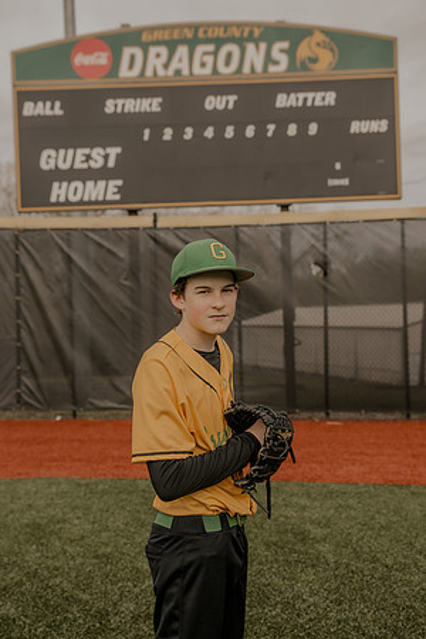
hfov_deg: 29.9
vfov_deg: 43.6
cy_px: 320
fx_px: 799
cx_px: 213
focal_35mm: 45
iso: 100
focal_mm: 30
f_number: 2.8
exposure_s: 1/500
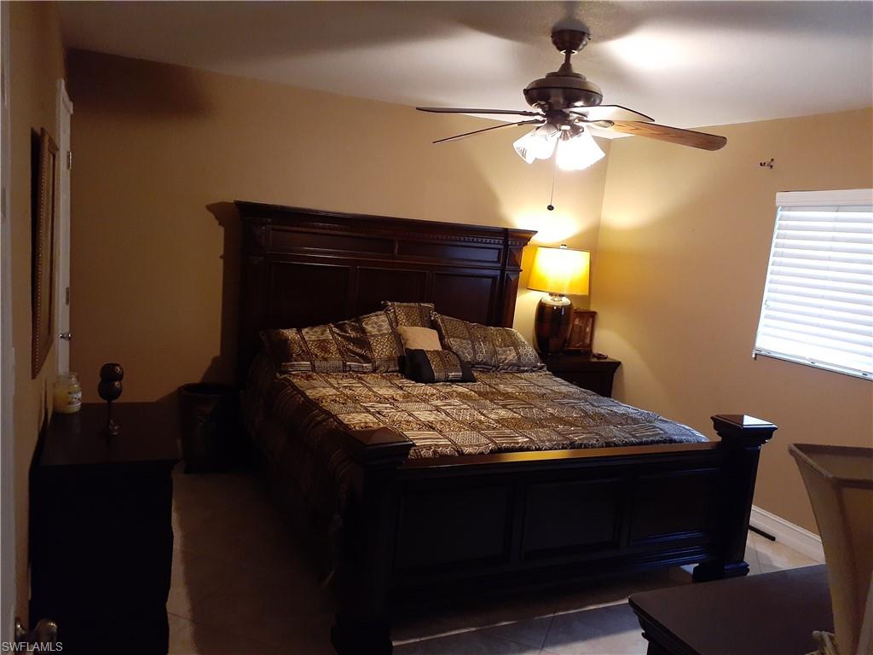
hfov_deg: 65.3
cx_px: 436
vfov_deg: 51.4
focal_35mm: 27
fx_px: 681
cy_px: 328
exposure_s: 1/24
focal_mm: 3.6
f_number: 1.9
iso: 500
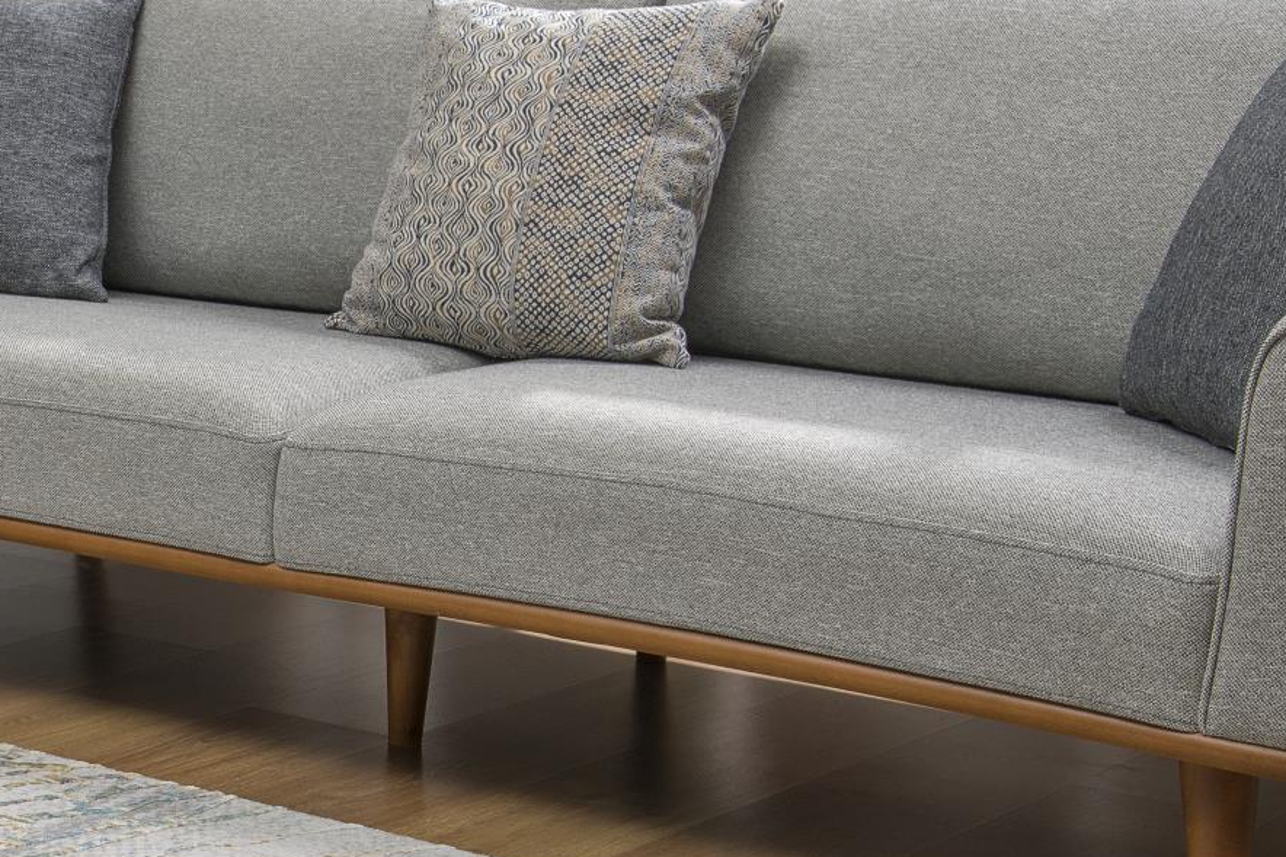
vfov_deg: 13.7
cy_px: 736
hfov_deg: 19.6
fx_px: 3536
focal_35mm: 99
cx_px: -189
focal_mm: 35
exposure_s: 1/250
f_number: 11
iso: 100
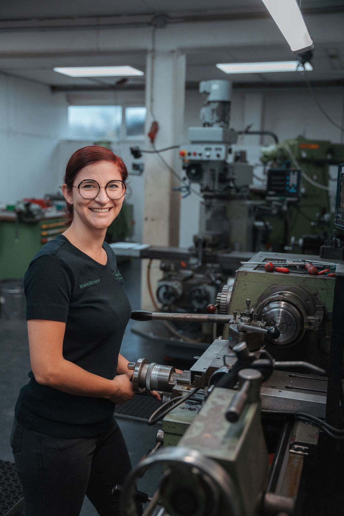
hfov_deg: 32.6
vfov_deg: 47.3
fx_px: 589
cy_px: 258
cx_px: 172
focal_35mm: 41
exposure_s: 1/500
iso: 1250
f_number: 2.8
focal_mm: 41.1
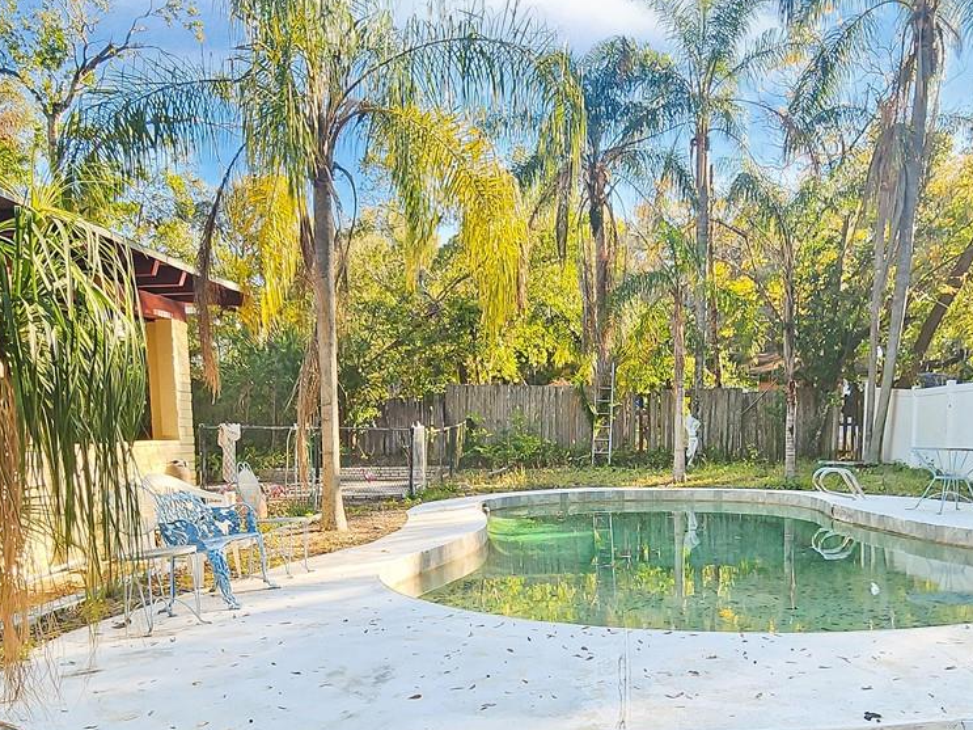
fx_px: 787
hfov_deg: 63.4
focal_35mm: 28
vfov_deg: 47.0
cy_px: 585
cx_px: 507
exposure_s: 1/372
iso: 50
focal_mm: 2.2
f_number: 2.2
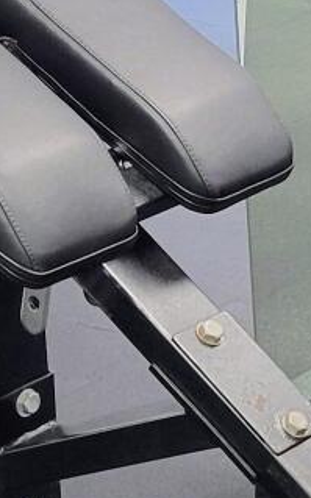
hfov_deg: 7.4
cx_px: 542
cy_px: -67
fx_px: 2349
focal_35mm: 173
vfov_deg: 11.9
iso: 200
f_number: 1.8
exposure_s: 1/60
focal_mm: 5.4
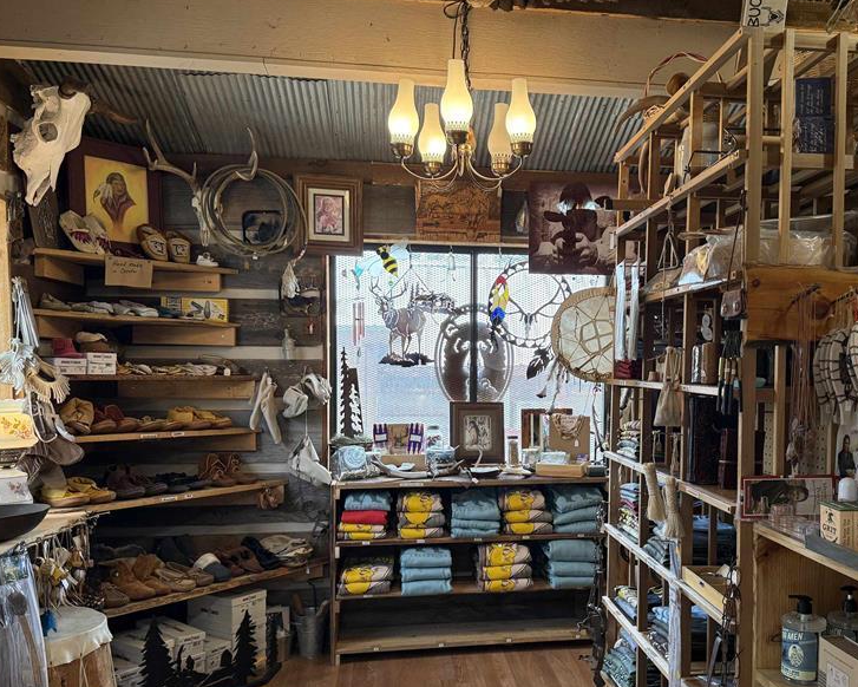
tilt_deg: -3.1
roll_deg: -0.1
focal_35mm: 33
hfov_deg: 53.8
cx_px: 515
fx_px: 838
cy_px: 397
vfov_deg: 44.4
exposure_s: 1/120
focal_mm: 6.76
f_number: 1.78
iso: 200
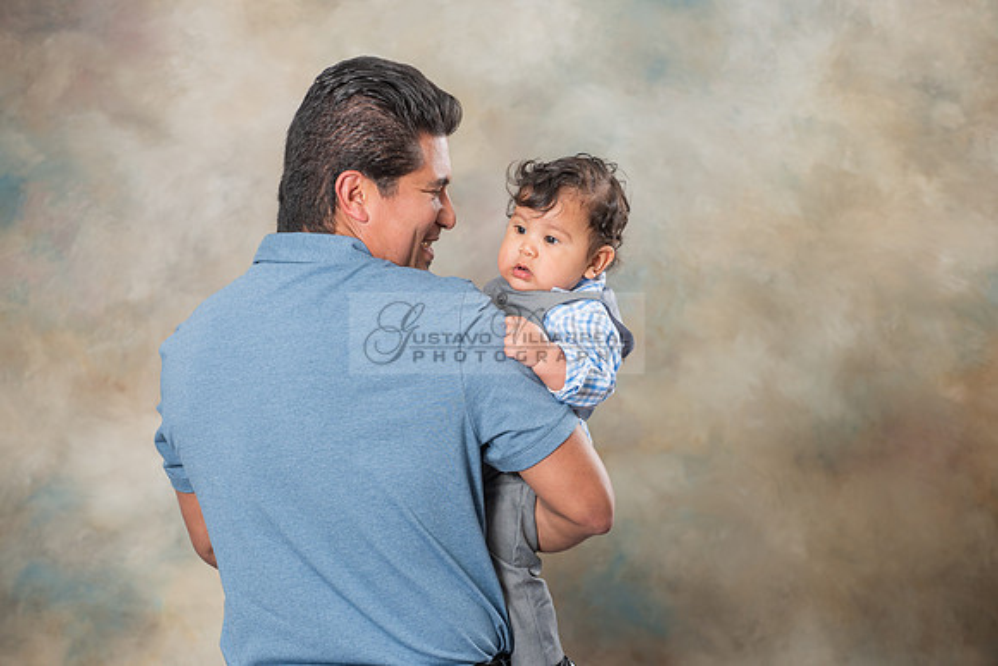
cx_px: 499
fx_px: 4298
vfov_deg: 8.9
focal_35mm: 155
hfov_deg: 13.2
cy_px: 333
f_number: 5.6
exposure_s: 1/125
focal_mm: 155
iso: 200
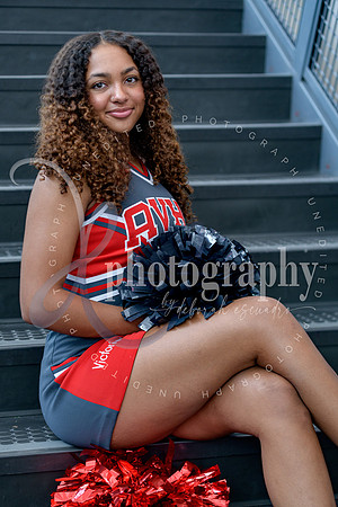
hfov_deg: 19.5
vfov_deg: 28.8
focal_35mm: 70
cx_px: 169
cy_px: 254
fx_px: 986
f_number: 2.8
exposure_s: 1/80
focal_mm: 70
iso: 250
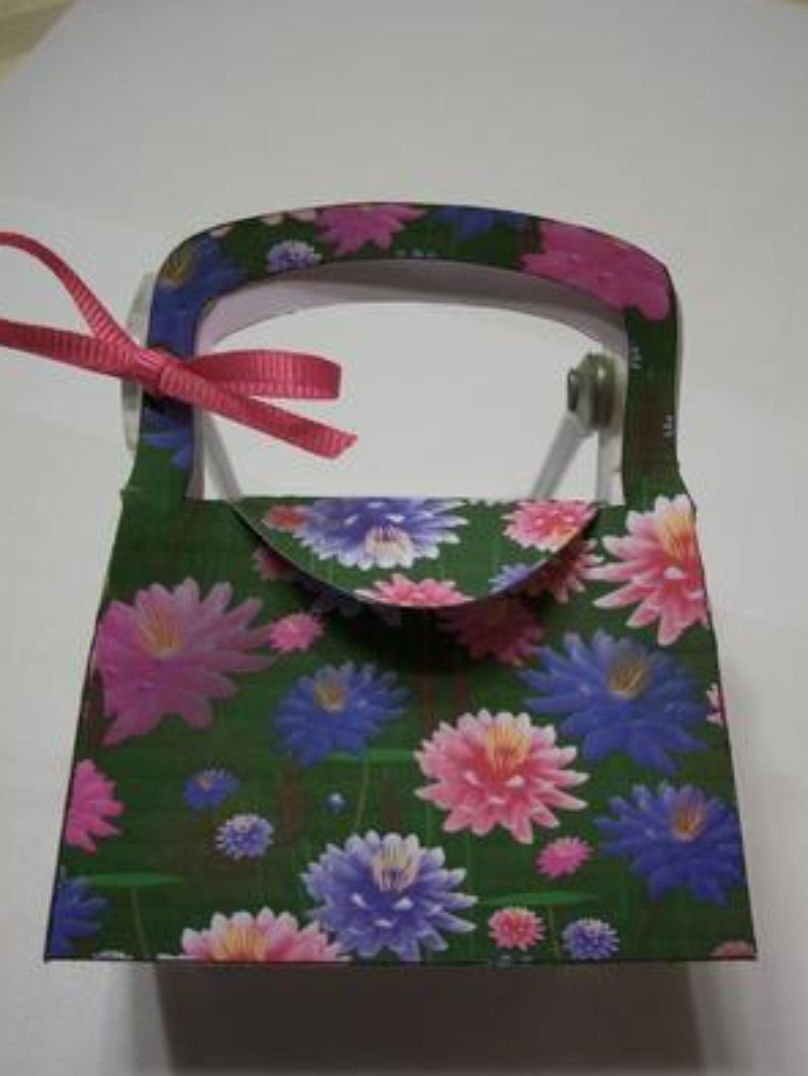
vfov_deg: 46.7
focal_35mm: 40
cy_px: 606
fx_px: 1244
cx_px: 426
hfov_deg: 36.0
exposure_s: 1/60
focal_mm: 6.3
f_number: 3.1
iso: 128
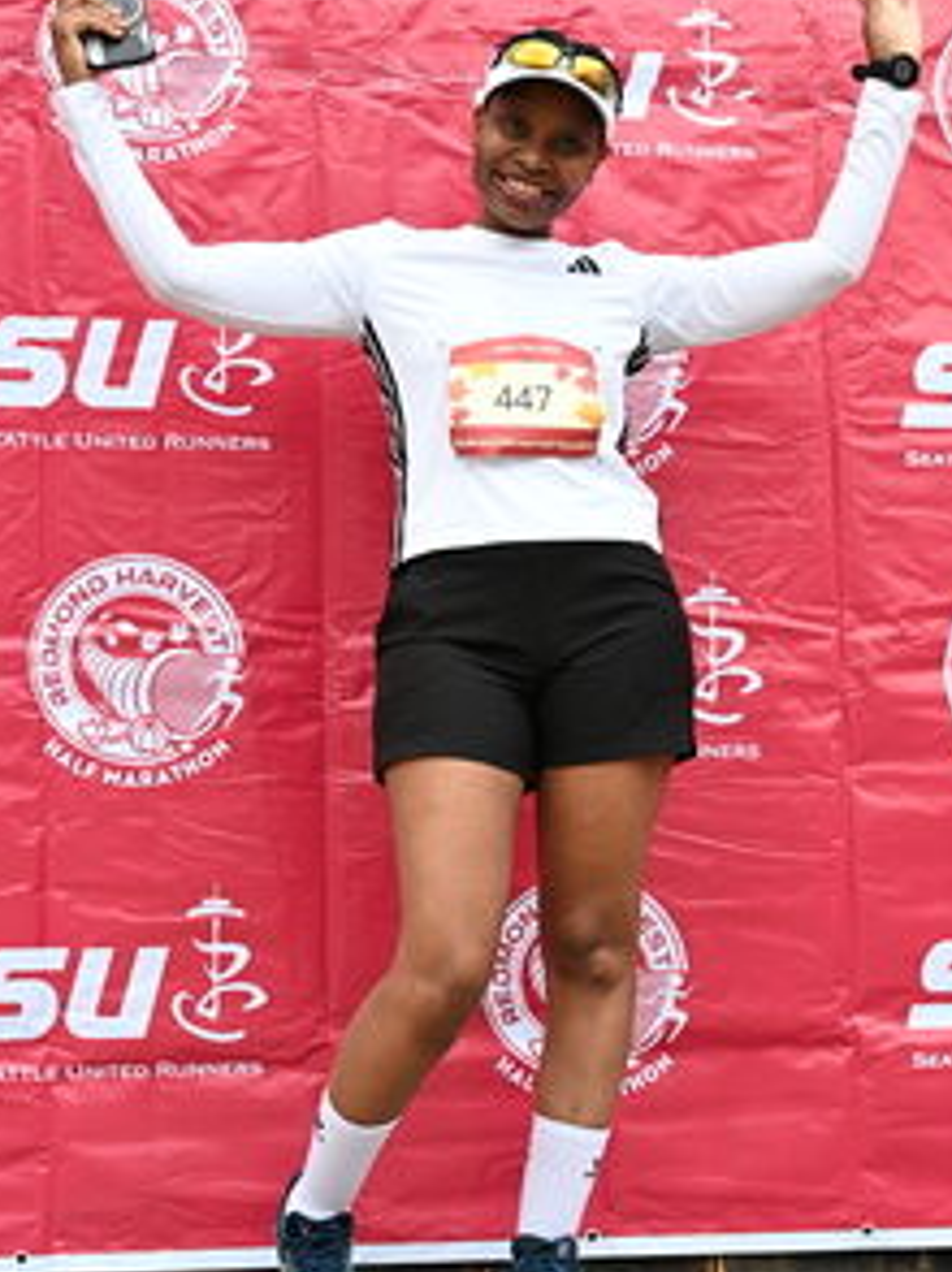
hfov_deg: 18.1
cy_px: 671
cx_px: 621
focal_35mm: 81
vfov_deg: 24.1
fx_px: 2975
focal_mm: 45
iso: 2000
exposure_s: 1/400
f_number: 4
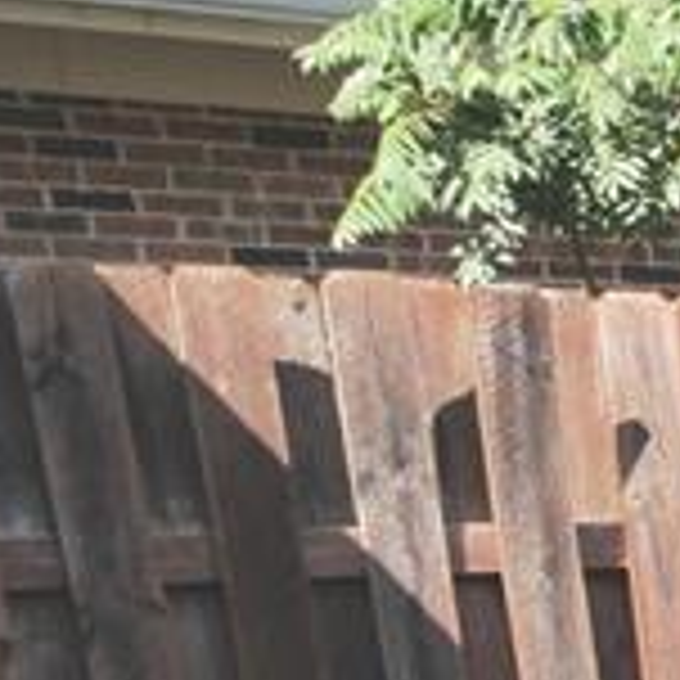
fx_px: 2400
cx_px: 1966
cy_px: 1220
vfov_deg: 14.3
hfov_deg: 11.1
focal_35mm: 108
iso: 800
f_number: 7.1
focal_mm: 9
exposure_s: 1/320
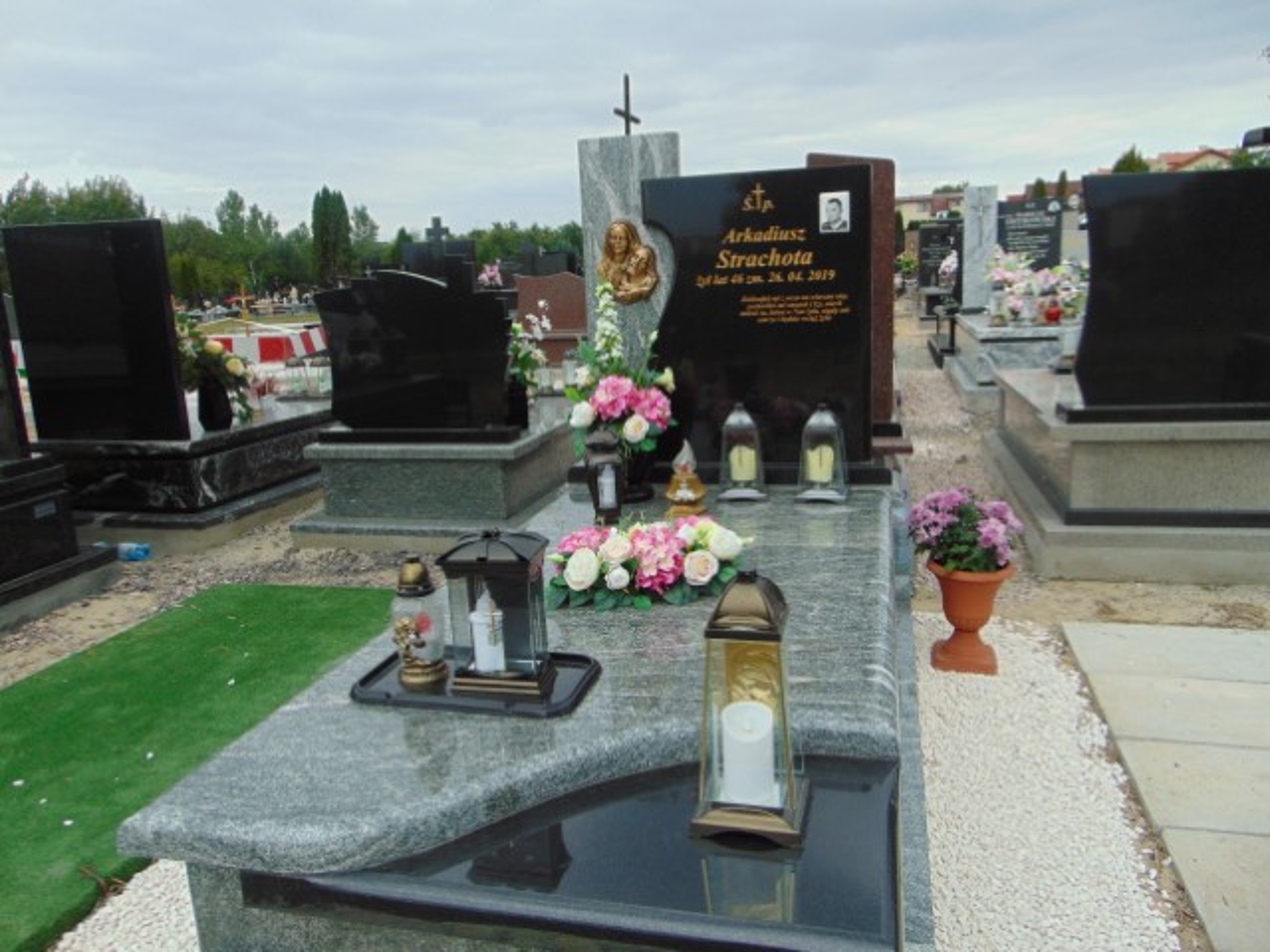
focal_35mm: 25
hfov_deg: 69.4
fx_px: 917
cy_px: 476
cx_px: 635
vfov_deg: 54.9
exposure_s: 1/800
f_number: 3
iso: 80
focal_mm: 4.5
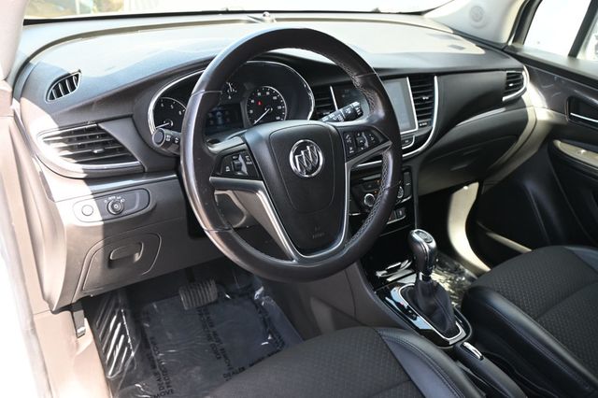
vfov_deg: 43.6
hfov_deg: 62.0
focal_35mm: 30
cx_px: 299
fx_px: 498
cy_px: 199
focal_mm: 20
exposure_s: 1/125
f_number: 3.8
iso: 640
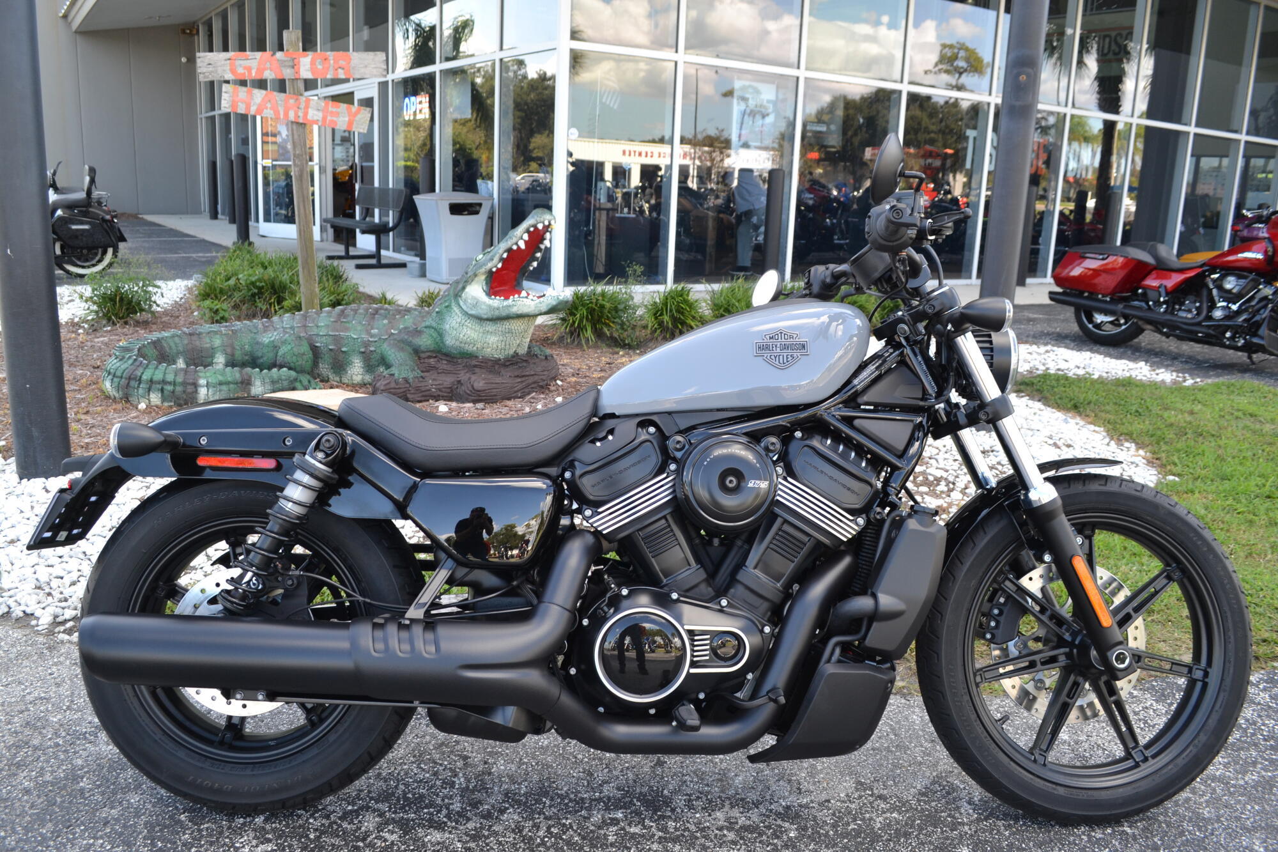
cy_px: 426
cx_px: 639
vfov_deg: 47.9
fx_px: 958
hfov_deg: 67.4
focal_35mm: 27
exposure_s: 1/125
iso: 280
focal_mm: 18
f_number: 5.6
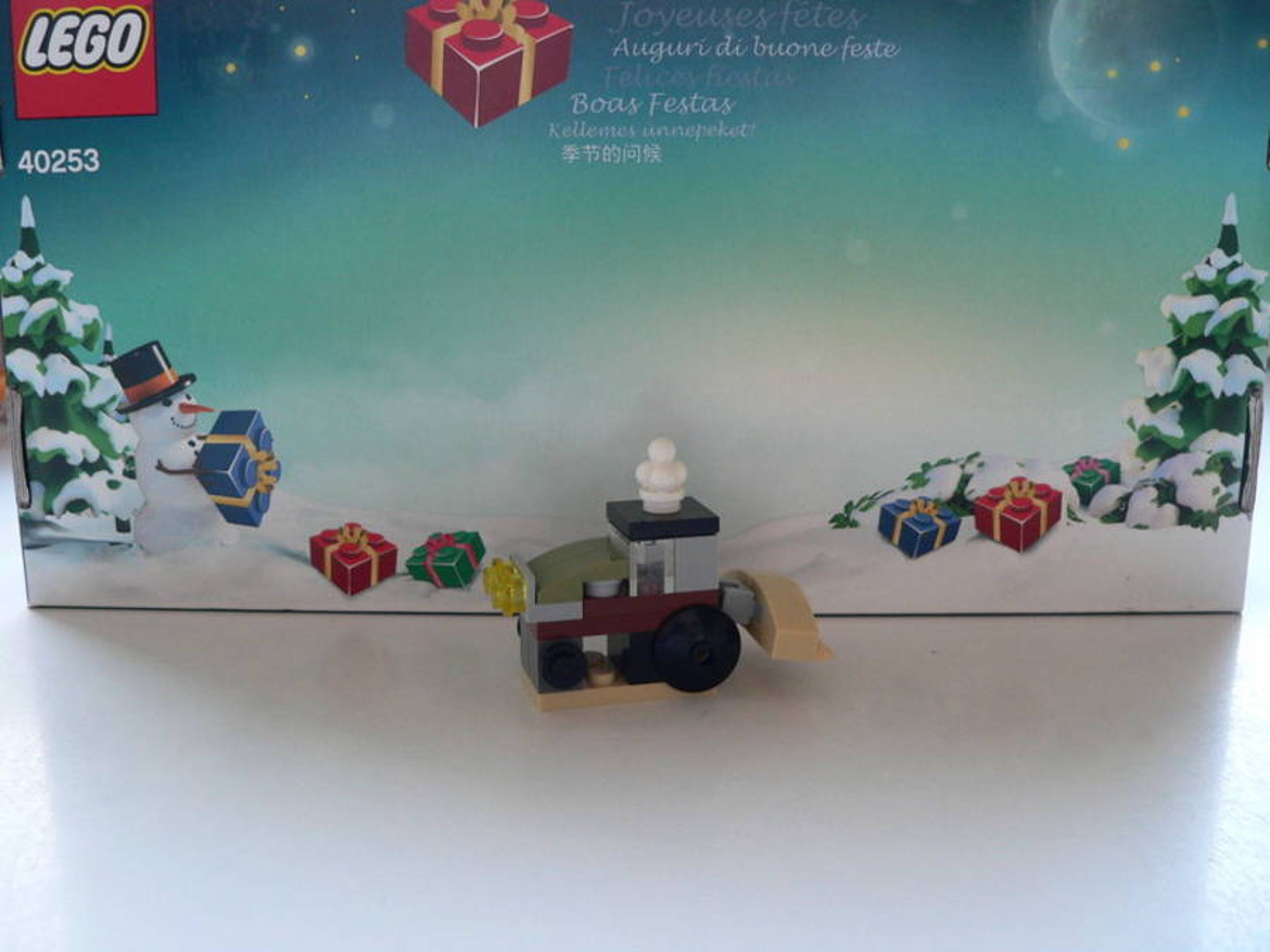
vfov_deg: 39.7
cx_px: 635
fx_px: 1321
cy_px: 476
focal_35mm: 36
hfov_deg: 51.4
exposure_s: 1/40
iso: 200
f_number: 2.8
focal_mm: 6
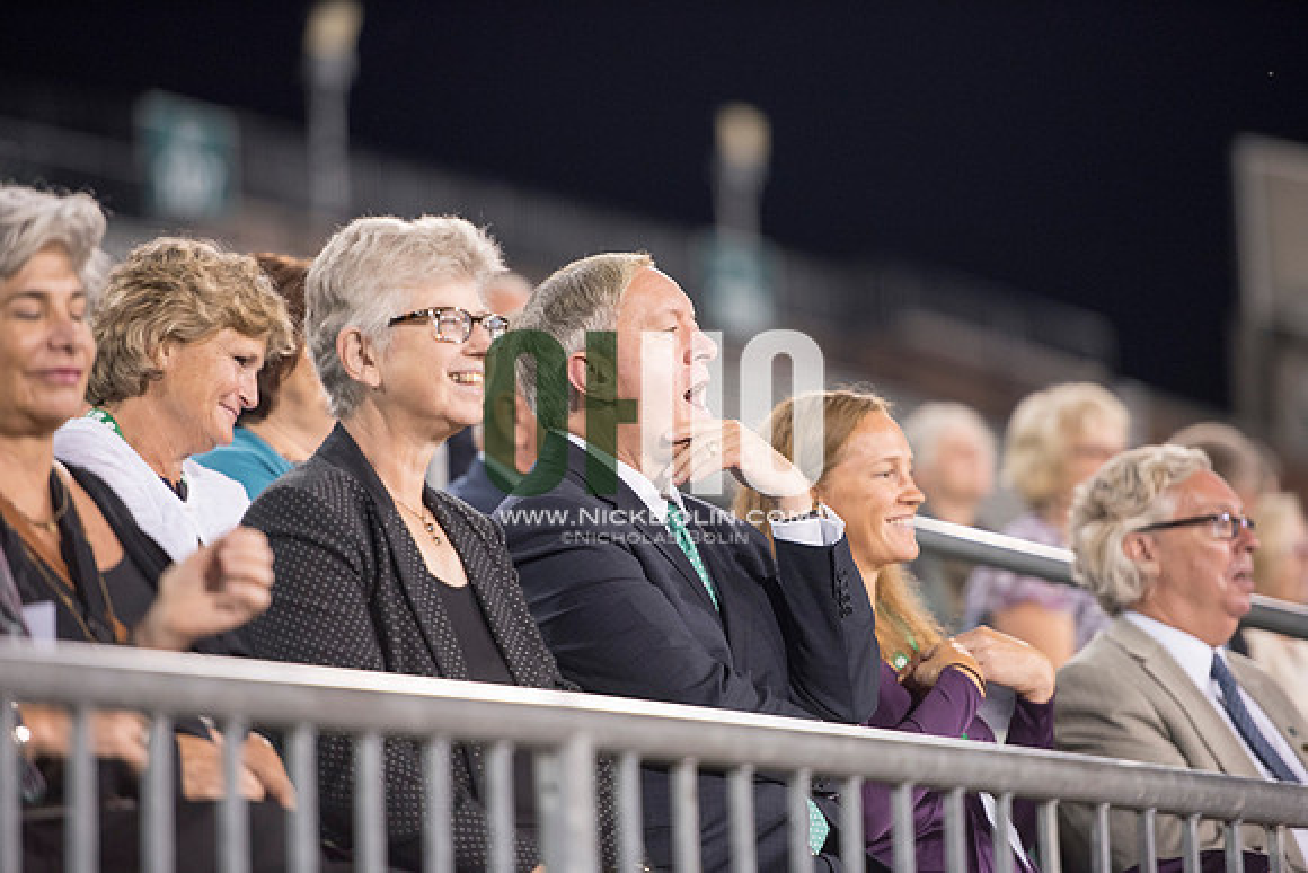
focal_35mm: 190
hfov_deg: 10.8
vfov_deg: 7.2
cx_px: 654
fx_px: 6905
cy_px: 436
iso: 1000
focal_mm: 190
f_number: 2.8
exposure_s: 1/320
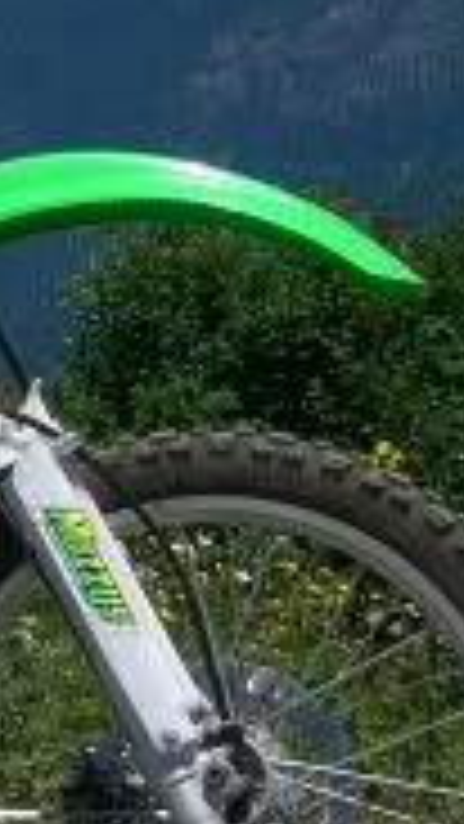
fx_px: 8352
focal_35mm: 382
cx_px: -658
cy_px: 198
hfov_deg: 3.1
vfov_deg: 5.6
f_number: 7.7
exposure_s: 1/320
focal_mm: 16.51
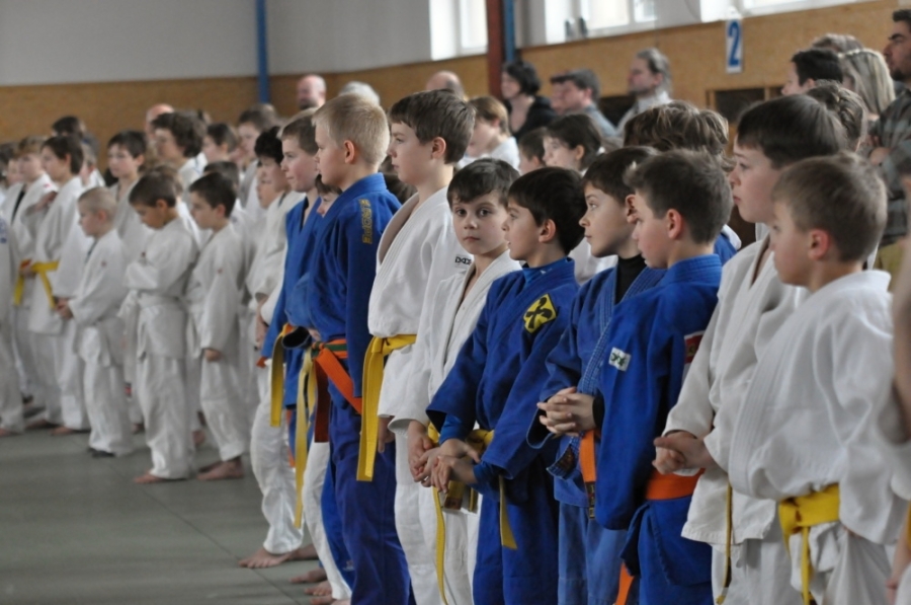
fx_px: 2653
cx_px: 456
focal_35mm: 105
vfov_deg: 13.0
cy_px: 302
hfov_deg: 19.5
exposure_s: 1/400
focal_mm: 70
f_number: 2.8
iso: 3200
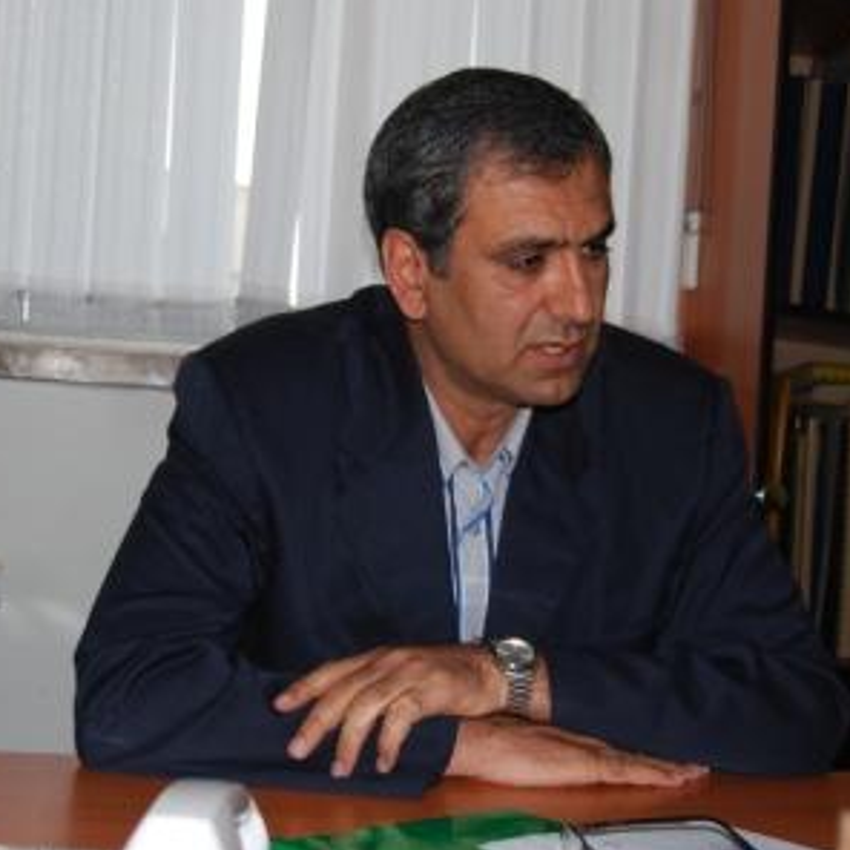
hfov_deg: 29.5
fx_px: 1611
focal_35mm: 58
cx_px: 376
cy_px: 424
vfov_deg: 29.6
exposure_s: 1/125
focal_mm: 30
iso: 100
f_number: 4.2
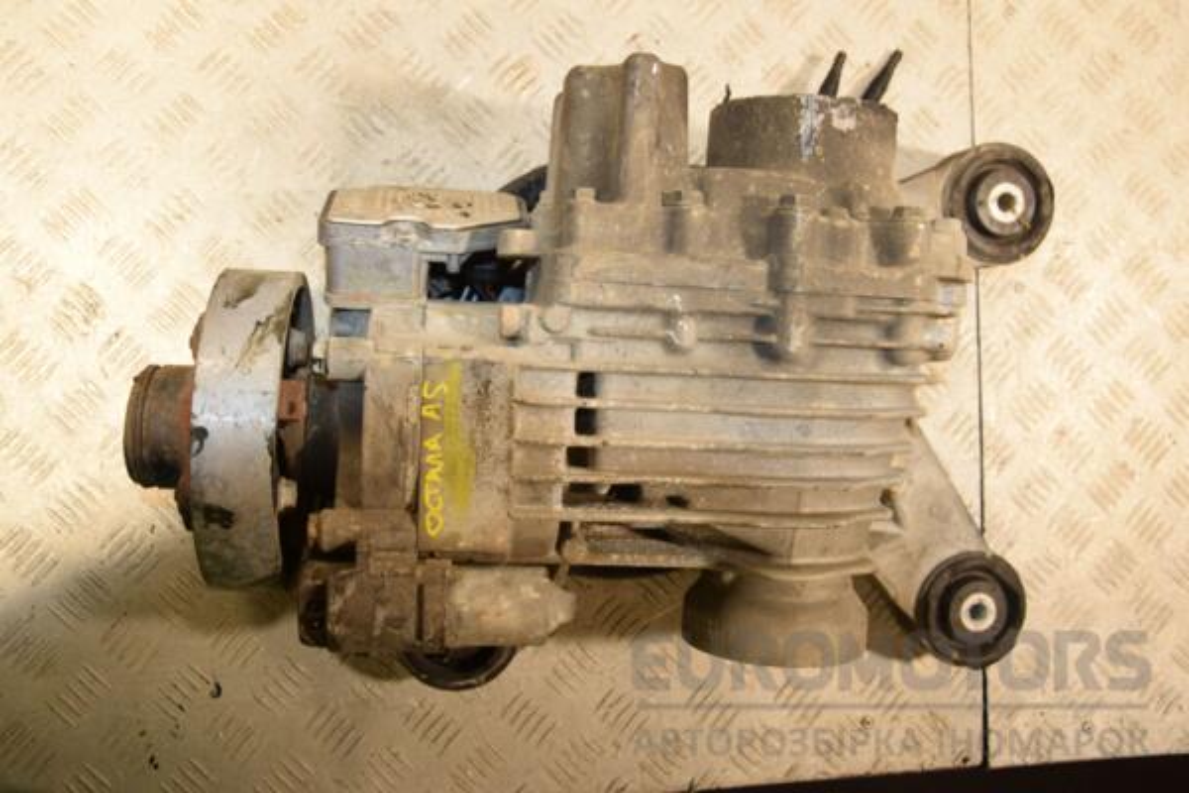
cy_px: 396
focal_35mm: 33
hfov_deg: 57.2
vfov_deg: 40.0
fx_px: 1090
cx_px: 594
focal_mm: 22
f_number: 5
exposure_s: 1/200
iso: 800
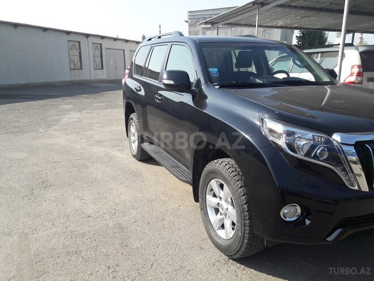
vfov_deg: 49.7
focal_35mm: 28
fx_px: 303
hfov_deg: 63.4
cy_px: 140
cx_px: 187
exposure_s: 1/830
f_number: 1.9
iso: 40
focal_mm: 3.7
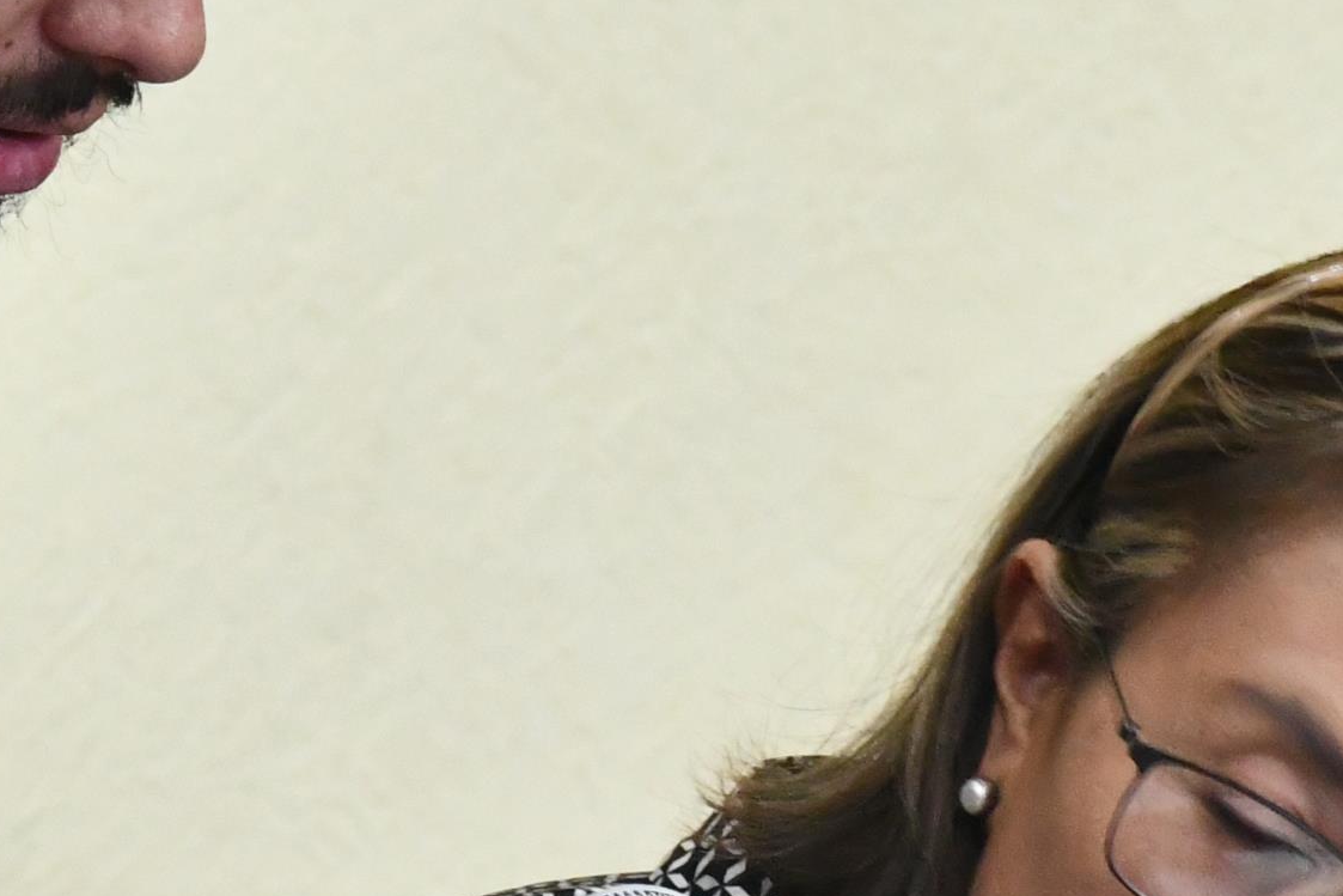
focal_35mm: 368
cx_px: 187
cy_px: 758
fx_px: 13729
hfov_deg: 5.6
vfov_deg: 3.7
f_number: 7.1
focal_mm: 66
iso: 4000
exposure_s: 1/60
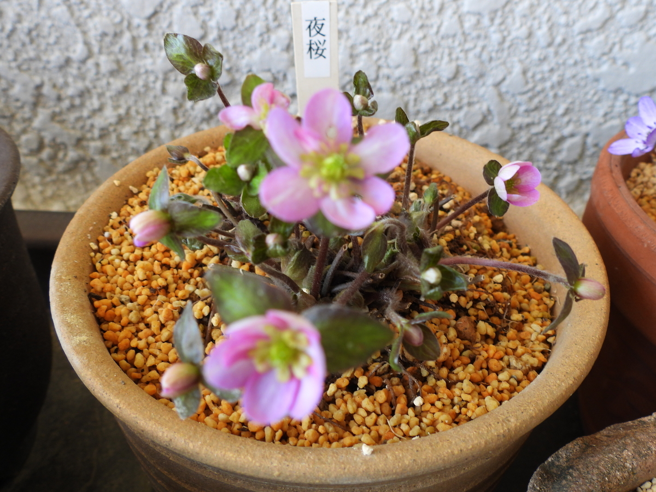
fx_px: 569
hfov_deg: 60.0
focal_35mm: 30
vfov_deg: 46.8
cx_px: 328
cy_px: 246
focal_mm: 5.4
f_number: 3.2
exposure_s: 1/30
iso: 100
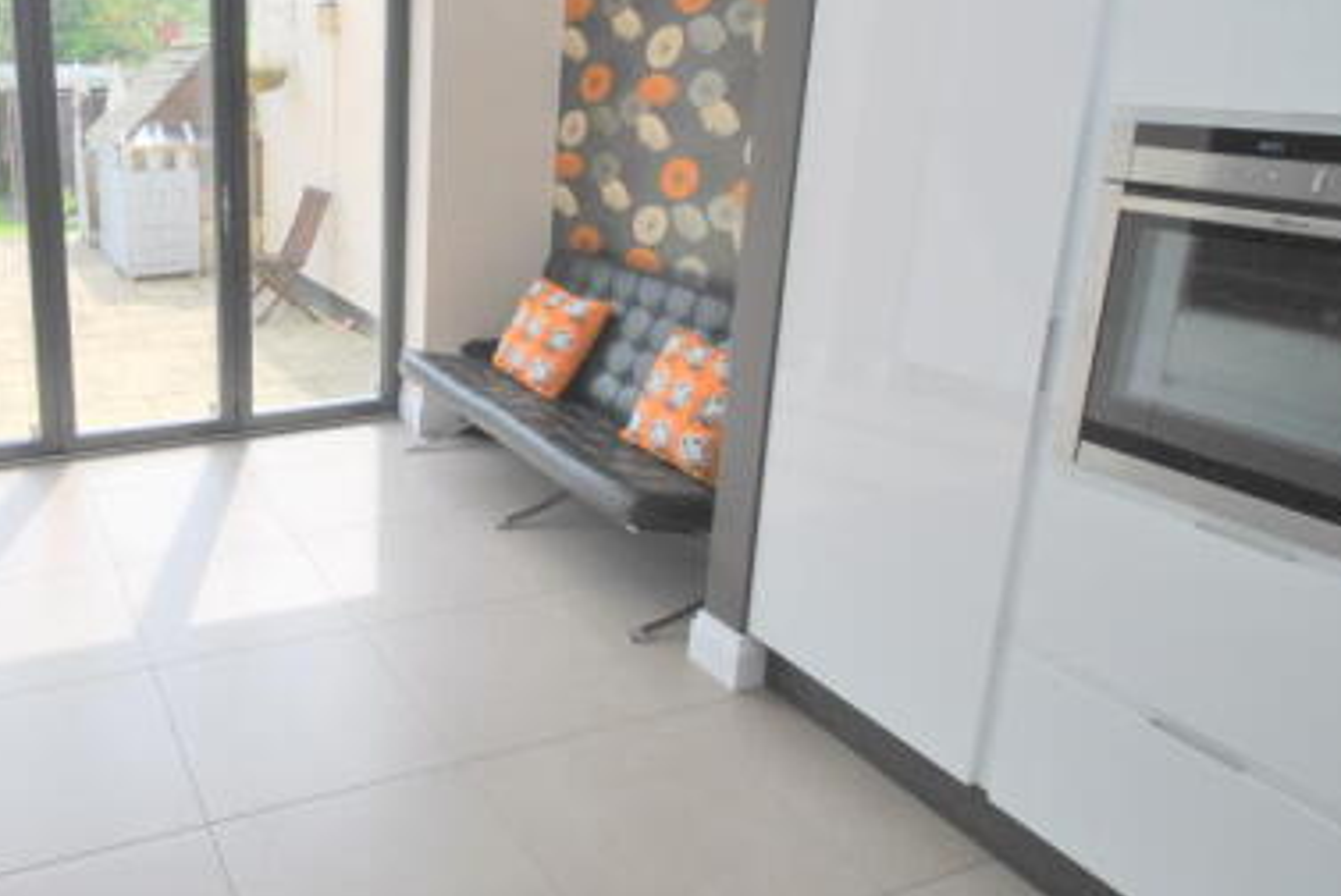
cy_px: 286
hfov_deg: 63.7
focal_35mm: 26
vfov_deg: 48.6
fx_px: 969
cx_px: 279
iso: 100
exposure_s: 1/125
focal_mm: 10
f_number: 5.6
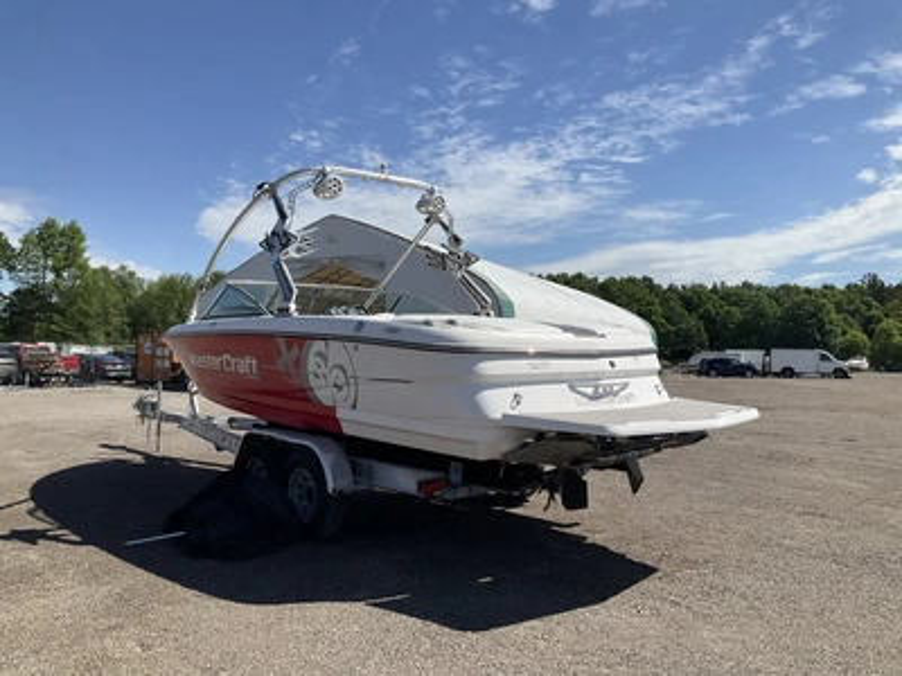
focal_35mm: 29
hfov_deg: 61.7
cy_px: 338
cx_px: 451
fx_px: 756
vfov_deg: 48.2
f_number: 1.8
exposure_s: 1/2538
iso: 25
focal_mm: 3
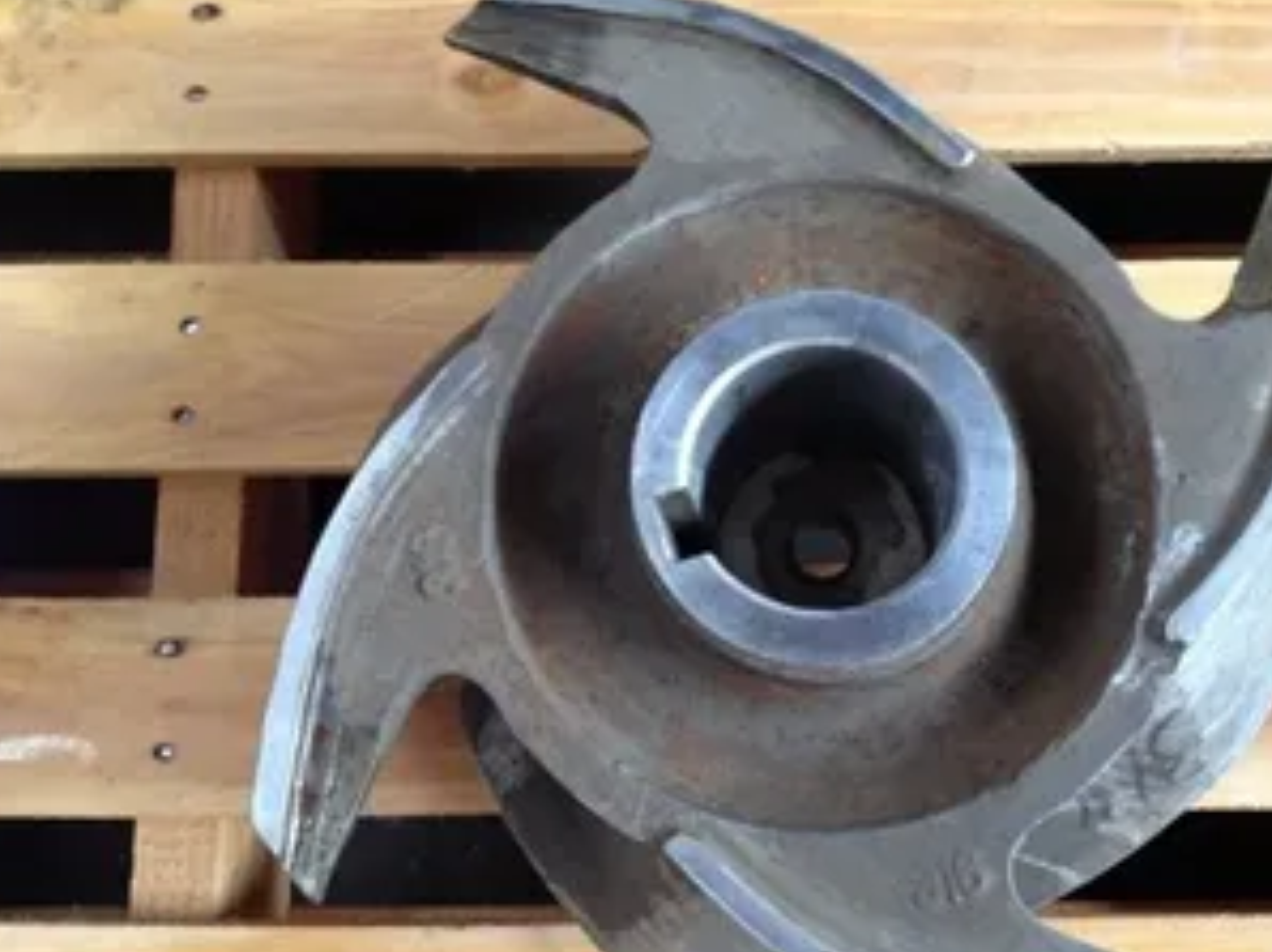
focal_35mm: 47
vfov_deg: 30.8
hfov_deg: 40.1
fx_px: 1726
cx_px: 820
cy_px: 529
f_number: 2.4
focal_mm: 4.28
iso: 100
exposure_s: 1/20
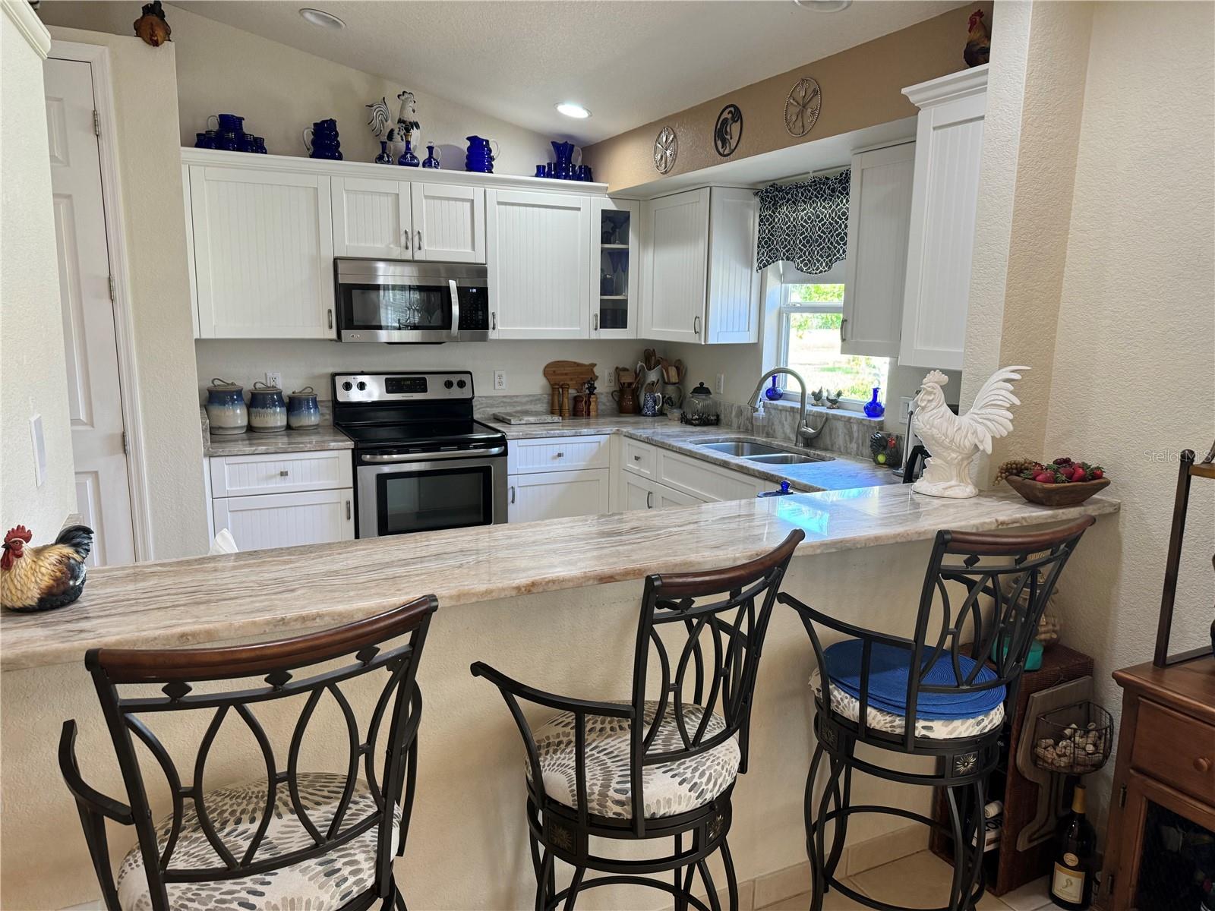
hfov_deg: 71.6
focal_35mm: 24
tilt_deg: -10.3
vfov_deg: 56.8
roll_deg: -0.7
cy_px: 456
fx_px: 842
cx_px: 608
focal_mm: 6.76
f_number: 1.78
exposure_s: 1/120
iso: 160
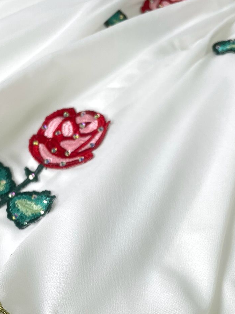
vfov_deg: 33.5
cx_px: 127
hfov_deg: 25.7
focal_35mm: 57
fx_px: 516
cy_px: 207
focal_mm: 4.2
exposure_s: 1/121
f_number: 1.6
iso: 64
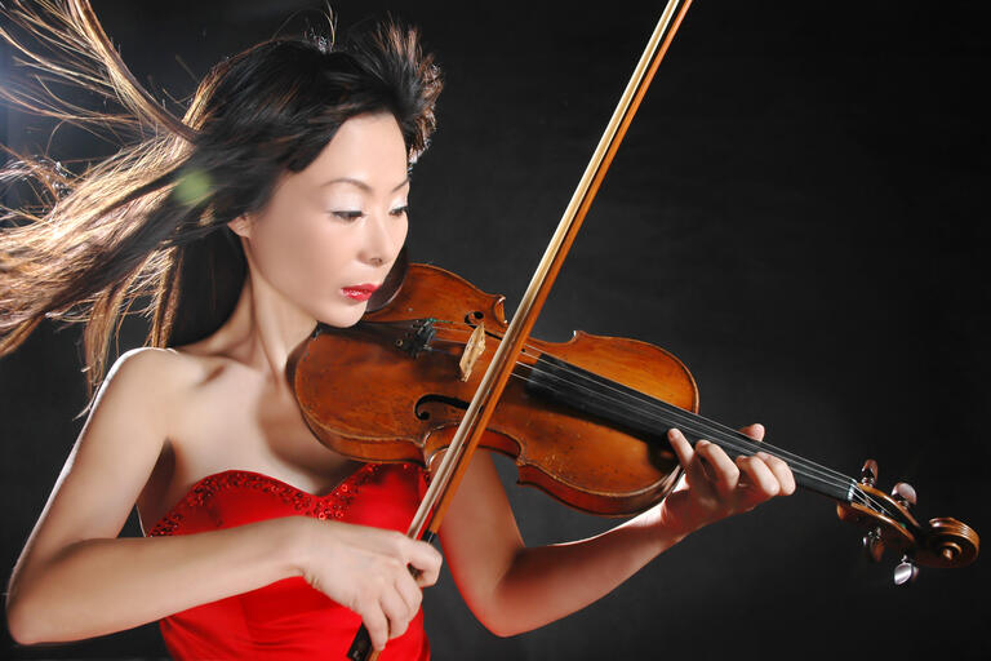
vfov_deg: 35.5
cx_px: 496
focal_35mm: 38
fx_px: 1032
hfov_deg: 51.3
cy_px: 330
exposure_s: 1/80
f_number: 8
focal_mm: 25
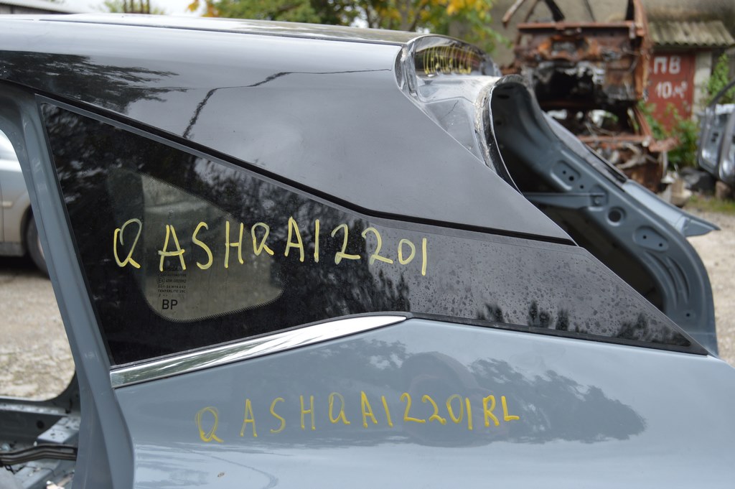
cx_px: 368
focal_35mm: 39
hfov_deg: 49.6
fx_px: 796
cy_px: 244
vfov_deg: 34.2
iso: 200
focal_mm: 26
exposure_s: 1/125
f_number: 5.6
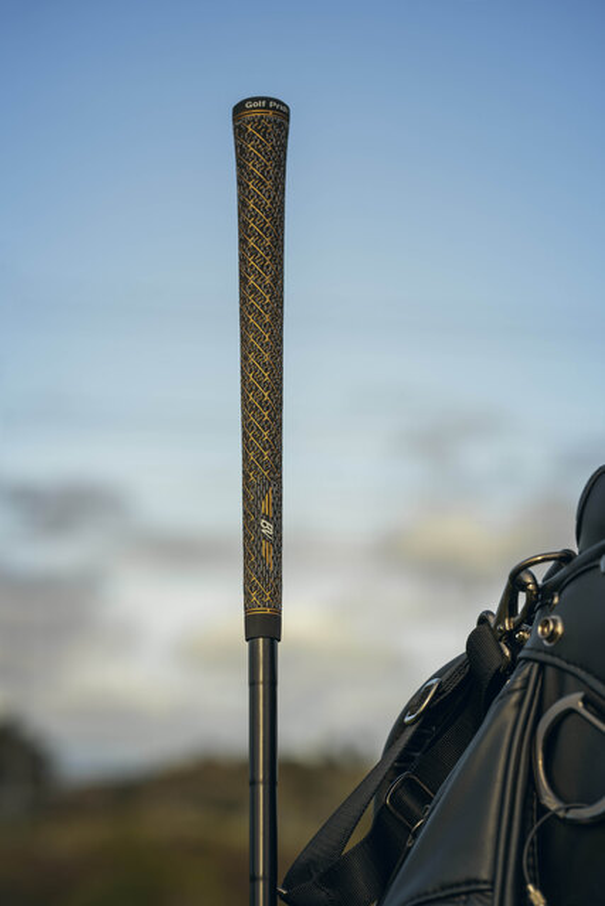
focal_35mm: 100
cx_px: 302
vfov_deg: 20.4
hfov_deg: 13.7
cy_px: 453
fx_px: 2519
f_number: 5.6
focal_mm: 100
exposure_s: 1/500
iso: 250
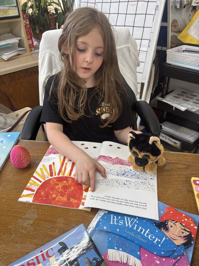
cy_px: 133
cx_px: 100
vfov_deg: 67.3
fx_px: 199
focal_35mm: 26
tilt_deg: -35.3
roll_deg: +1.1
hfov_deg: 53.1
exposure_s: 1/121
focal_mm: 5.96
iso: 80
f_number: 1.6
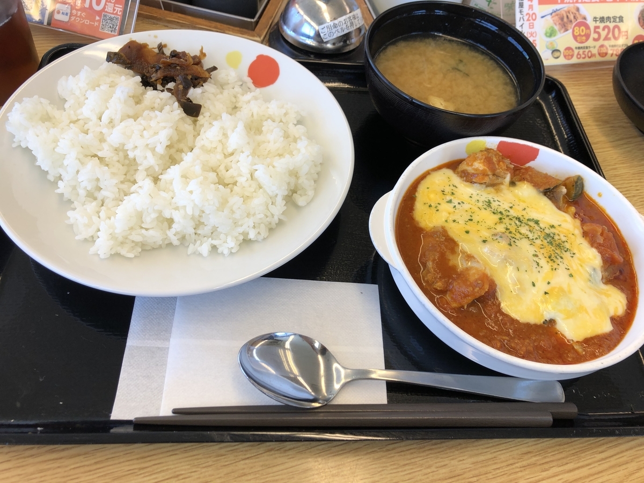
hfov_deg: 63.4
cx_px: 322
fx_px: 521
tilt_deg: -54.2
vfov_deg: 49.7
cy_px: 242
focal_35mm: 28
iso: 20
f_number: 1.8
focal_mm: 3.99
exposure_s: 1/110
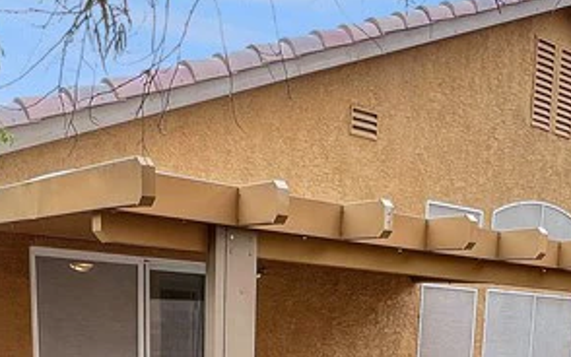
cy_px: 473
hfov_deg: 41.6
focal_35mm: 48
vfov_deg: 23.5
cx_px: 346
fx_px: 747
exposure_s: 1/121
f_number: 1.8
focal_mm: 1.57
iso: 32
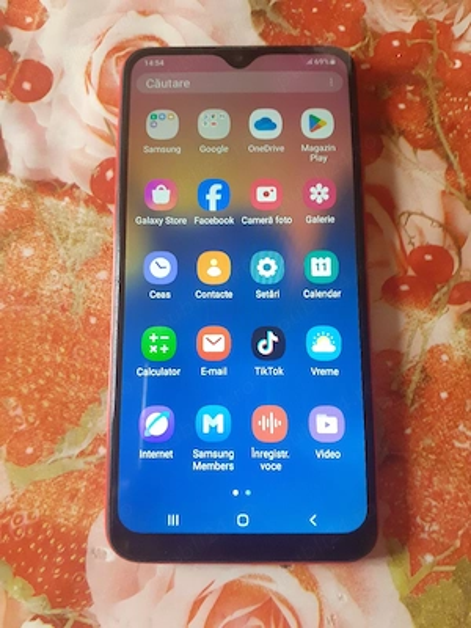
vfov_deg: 65.3
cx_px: 236
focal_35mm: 27
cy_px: 314
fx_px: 490
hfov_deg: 51.4
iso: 250
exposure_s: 1/50
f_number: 1.9
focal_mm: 3.6
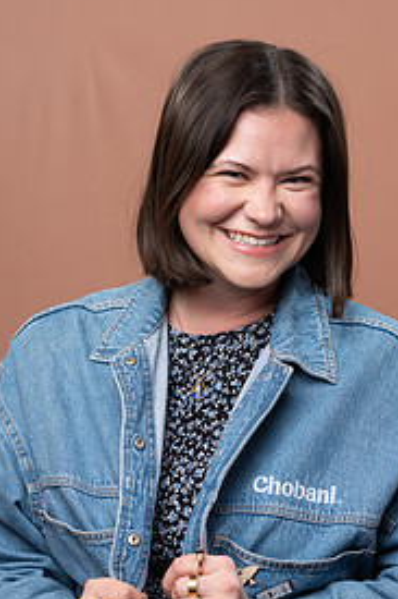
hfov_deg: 11.3
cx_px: 254
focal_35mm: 121
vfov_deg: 16.9
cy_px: 403
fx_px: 2009
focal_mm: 74
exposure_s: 1/160
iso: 320
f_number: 4
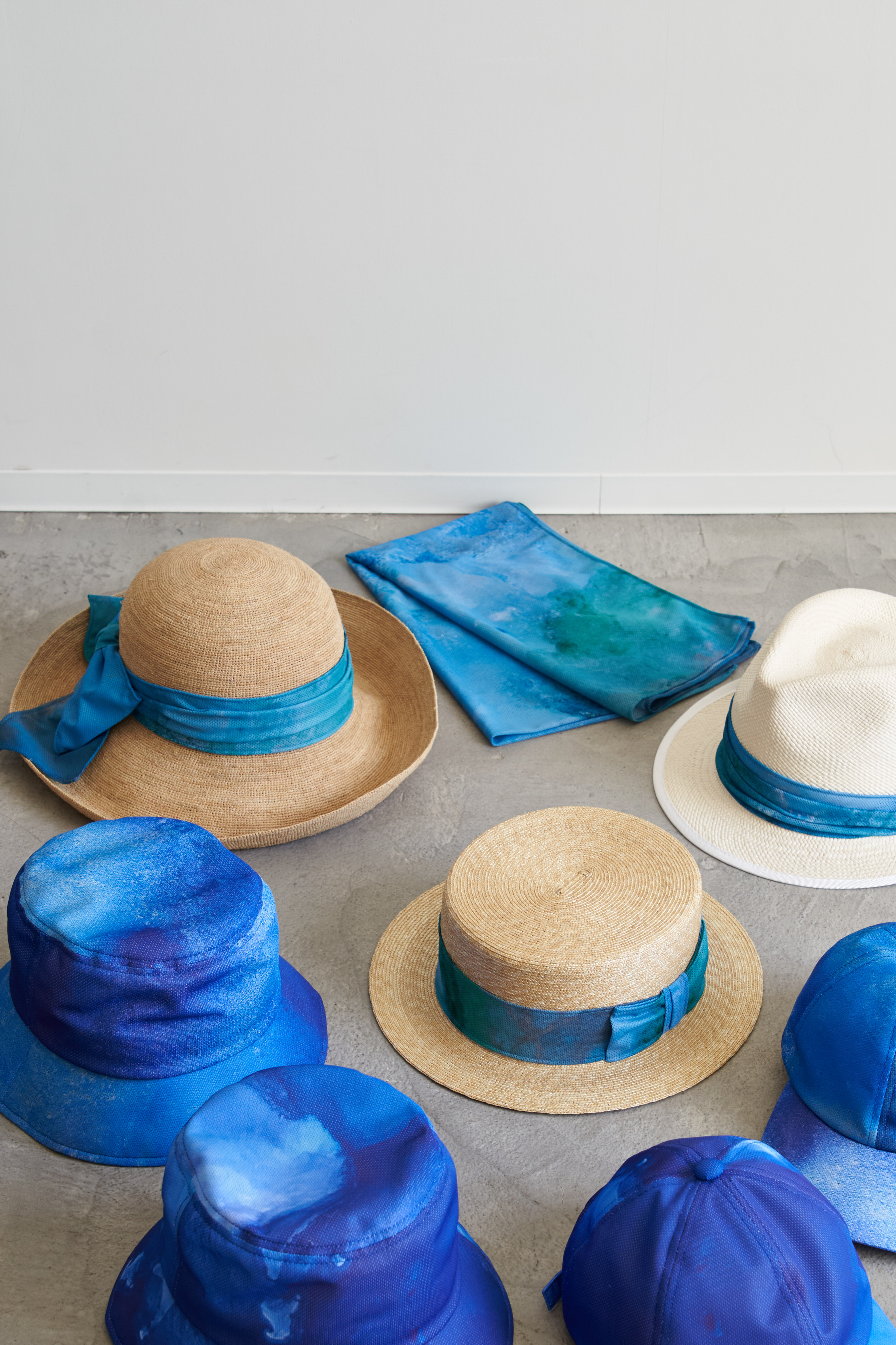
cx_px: 533
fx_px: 2949
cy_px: 873
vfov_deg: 25.6
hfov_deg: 17.3
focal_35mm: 79
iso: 400
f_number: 8
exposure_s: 1/50
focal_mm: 54
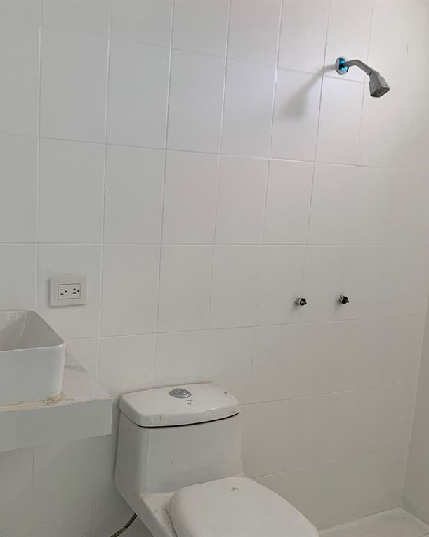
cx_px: 166
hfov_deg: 43.1
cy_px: 268
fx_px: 540
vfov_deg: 52.9
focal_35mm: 34
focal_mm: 4.25
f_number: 1.8
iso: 100
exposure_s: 1/96
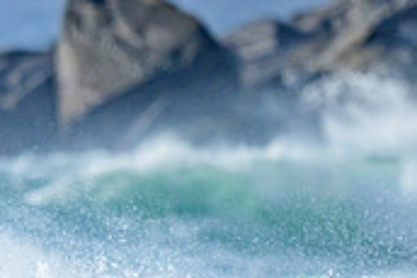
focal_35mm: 3707
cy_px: 476
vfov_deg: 0.4
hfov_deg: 0.6
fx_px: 42975
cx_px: 42
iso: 200
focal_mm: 800
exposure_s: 1/2500
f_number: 6.3
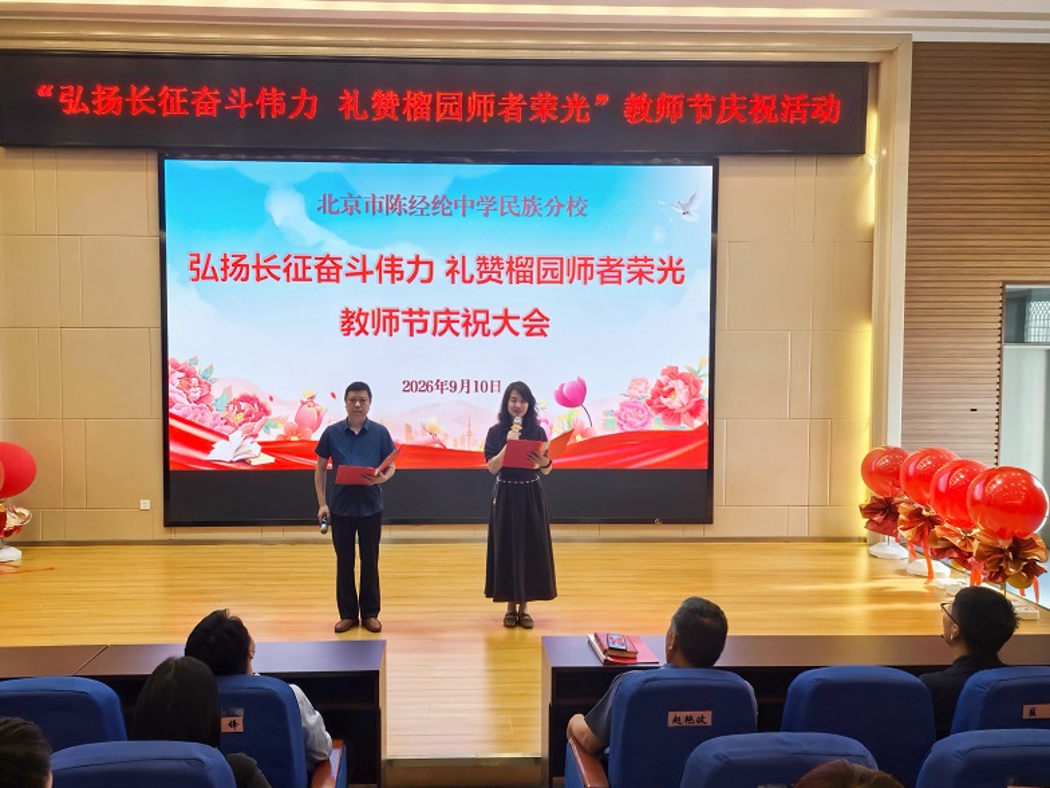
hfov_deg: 58.3
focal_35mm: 31
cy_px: 381
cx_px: 481
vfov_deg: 45.4
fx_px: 940
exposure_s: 1/50
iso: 160
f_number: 4
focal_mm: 5.75
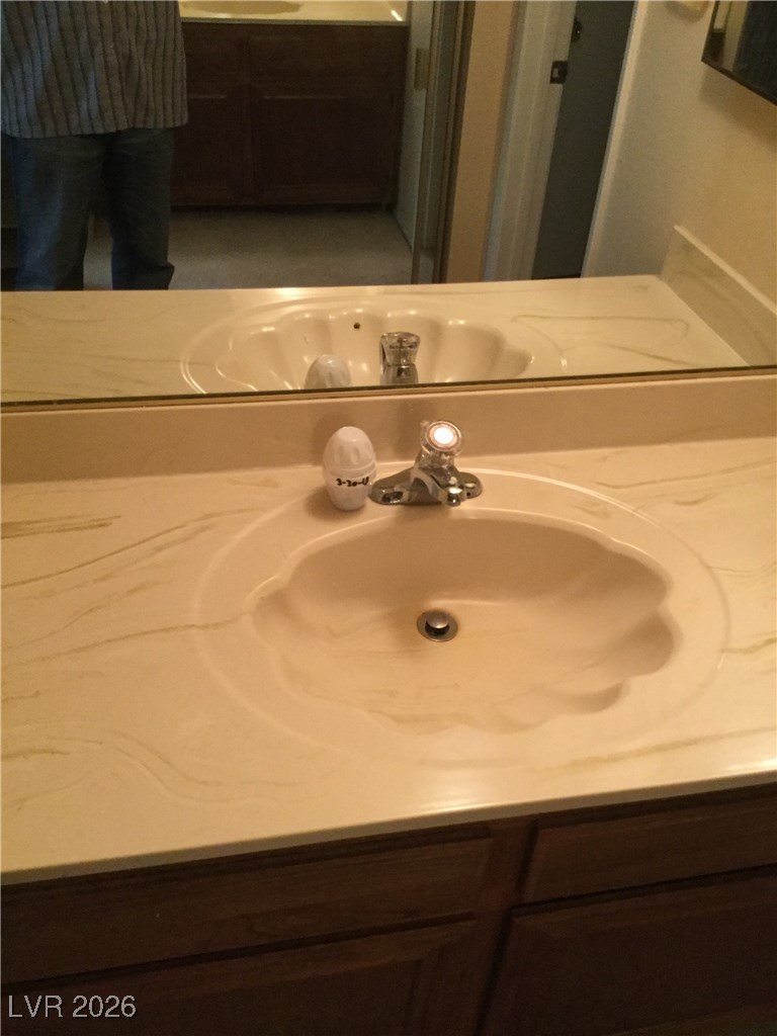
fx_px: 928
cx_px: 388
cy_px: 518
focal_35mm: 31
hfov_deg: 45.4
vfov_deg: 58.4
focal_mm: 3.3
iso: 200
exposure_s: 1/24
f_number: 2.4
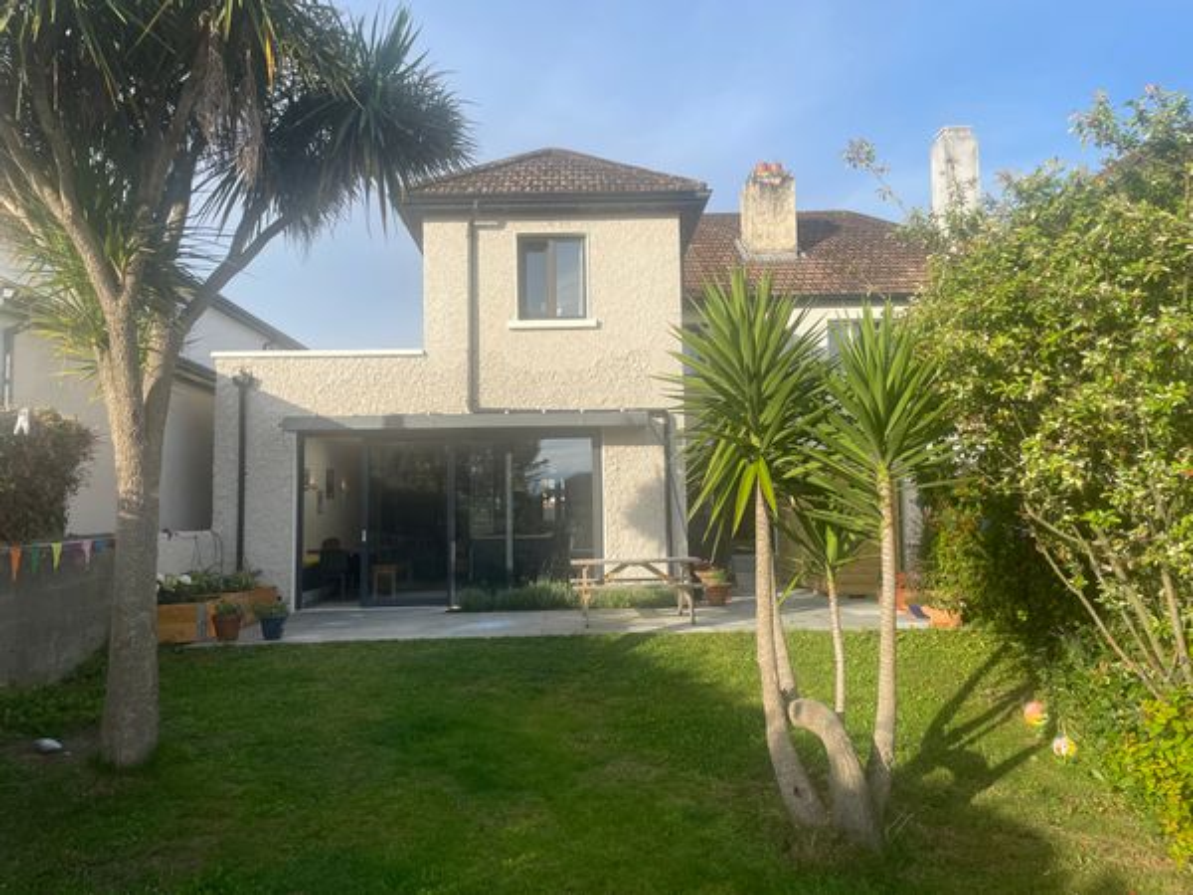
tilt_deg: +5.5
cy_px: 448
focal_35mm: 26
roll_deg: +1.2
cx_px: 596
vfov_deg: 53.1
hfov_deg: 67.3
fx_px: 896
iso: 32
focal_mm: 4.2
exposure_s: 1/2304
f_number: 1.6
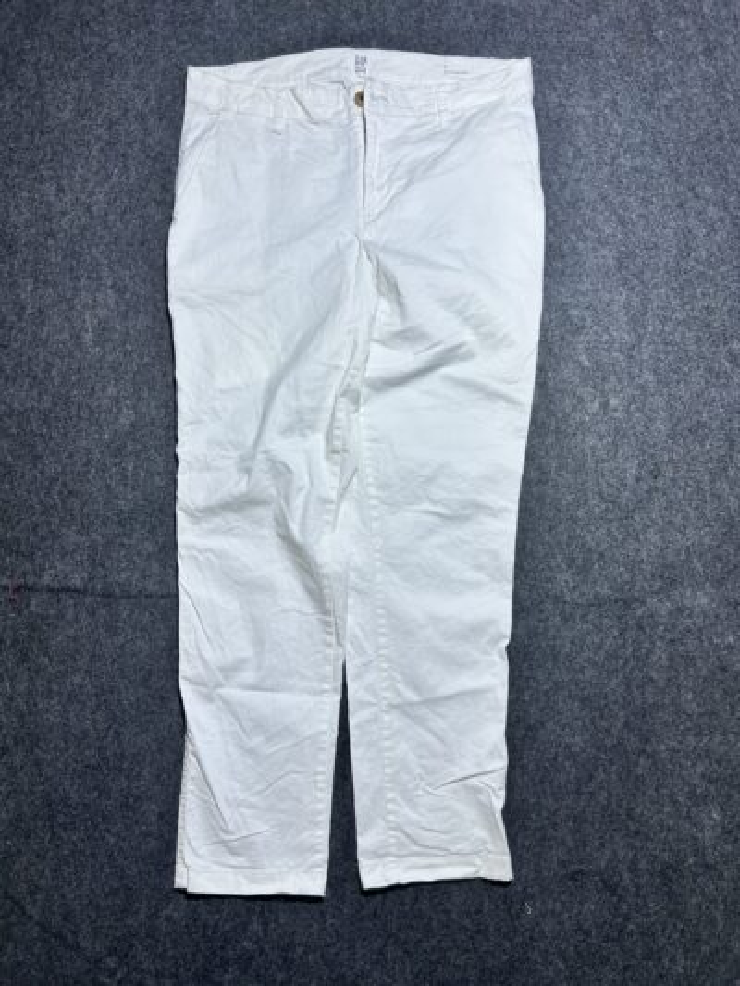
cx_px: 370
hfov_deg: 53.1
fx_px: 741
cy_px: 493
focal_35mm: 26
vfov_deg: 67.3
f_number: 1.5
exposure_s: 1/113
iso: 32
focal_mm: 5.7
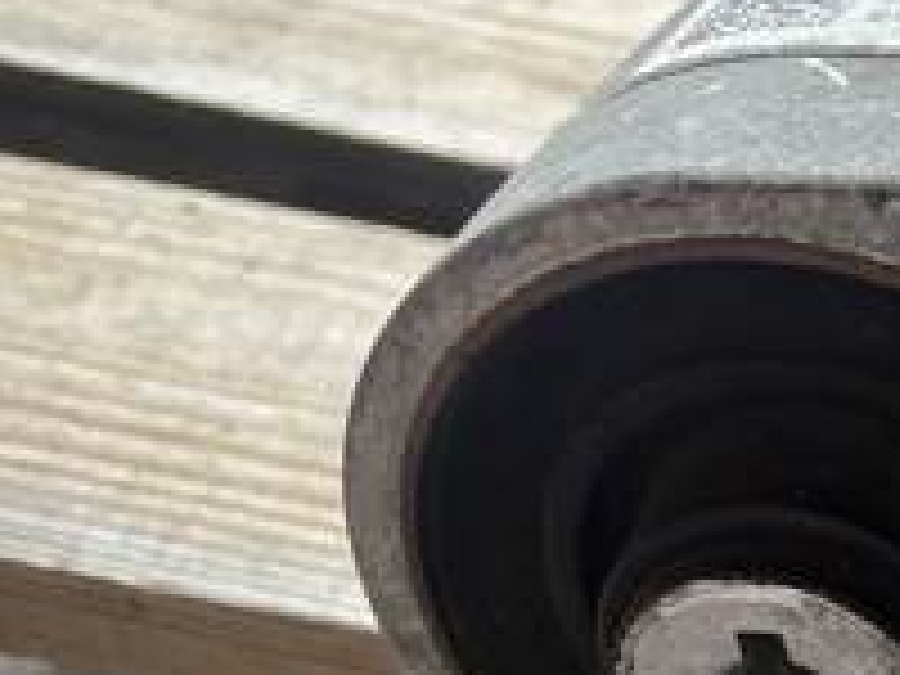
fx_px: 2158
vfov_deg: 17.5
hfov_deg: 19.7
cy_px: 598
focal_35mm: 83
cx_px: 1431
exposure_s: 1/116
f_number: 1.6
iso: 125
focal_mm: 5.1
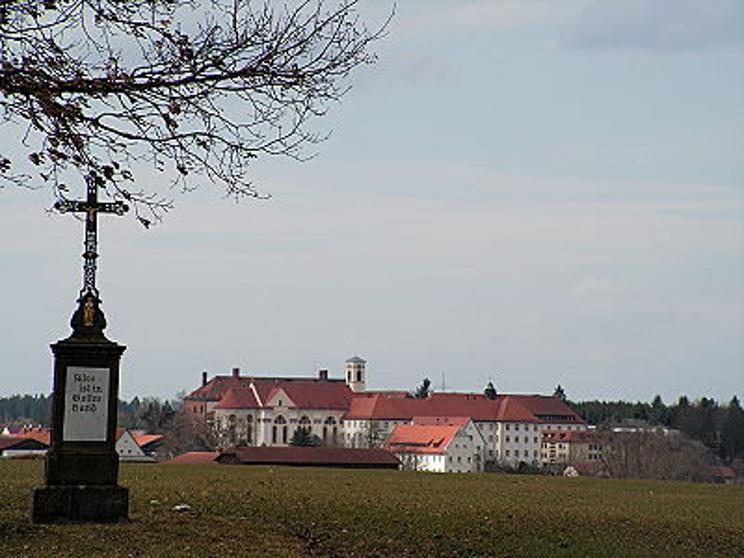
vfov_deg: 7.3
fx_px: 4385
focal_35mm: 204
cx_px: 372
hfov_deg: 9.7
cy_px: 279
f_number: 4.8
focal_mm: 34.1
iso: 50
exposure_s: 1/400
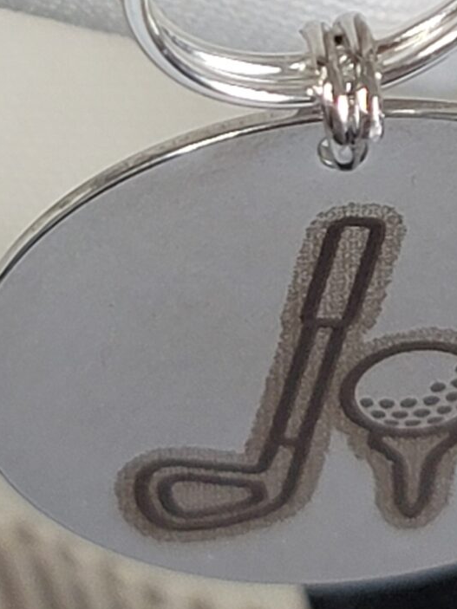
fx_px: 1602
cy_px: -113
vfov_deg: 20.2
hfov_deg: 16.1
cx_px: 399
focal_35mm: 91
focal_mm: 7
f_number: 1.8
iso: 160
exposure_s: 1/120
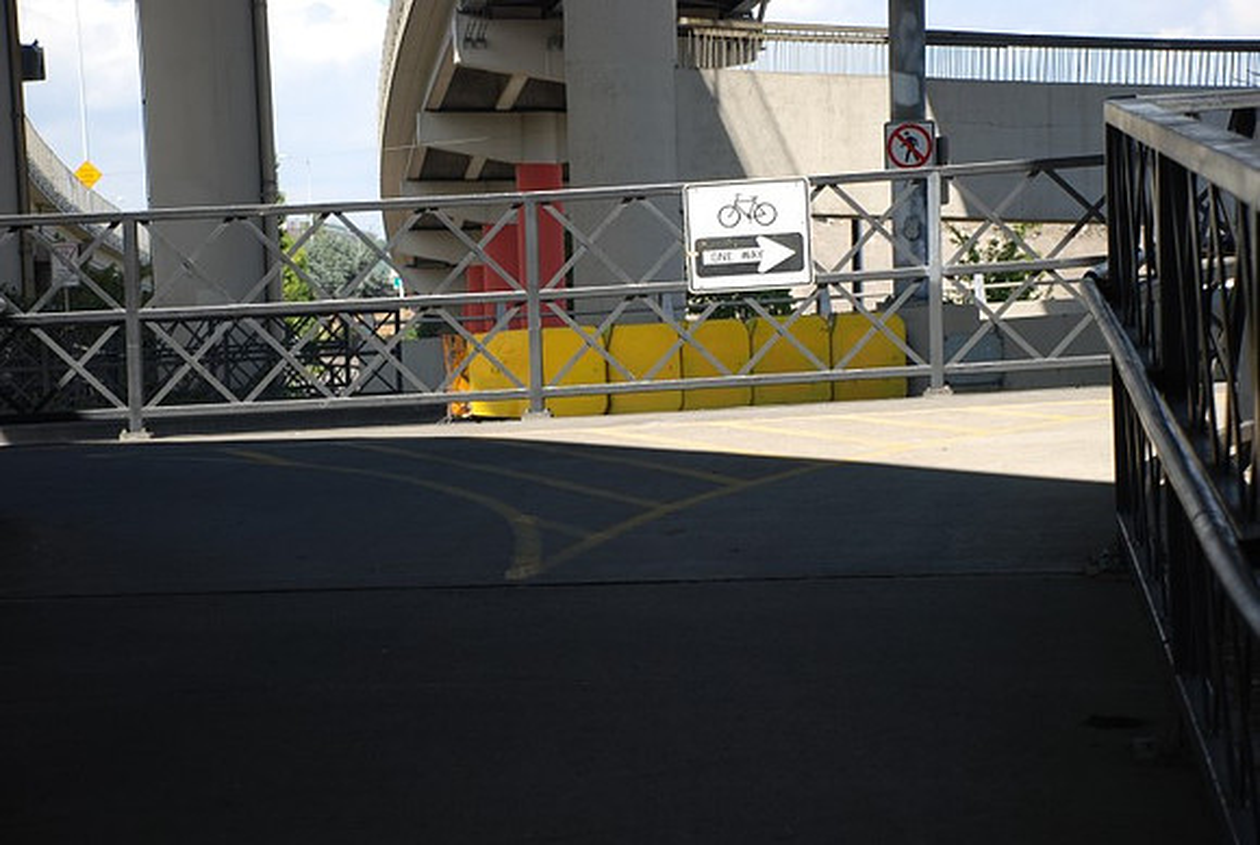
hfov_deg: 21.9
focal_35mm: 93
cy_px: 422
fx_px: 3261
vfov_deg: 14.8
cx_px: 630
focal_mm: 62
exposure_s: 1/200
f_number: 5.3
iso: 100
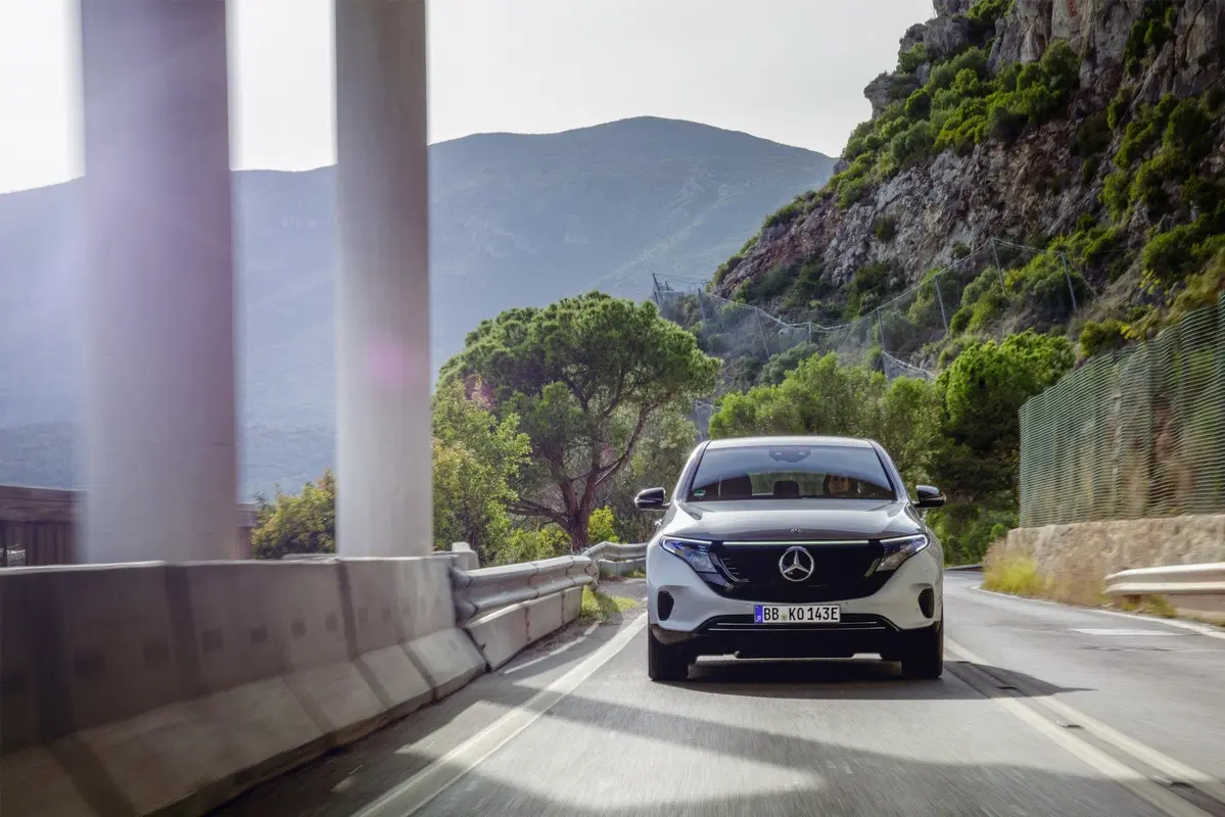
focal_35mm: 64
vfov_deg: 21.3
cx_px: 612
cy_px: 408
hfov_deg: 31.4
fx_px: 2178
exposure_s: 1/30
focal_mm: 64
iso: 125
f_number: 20
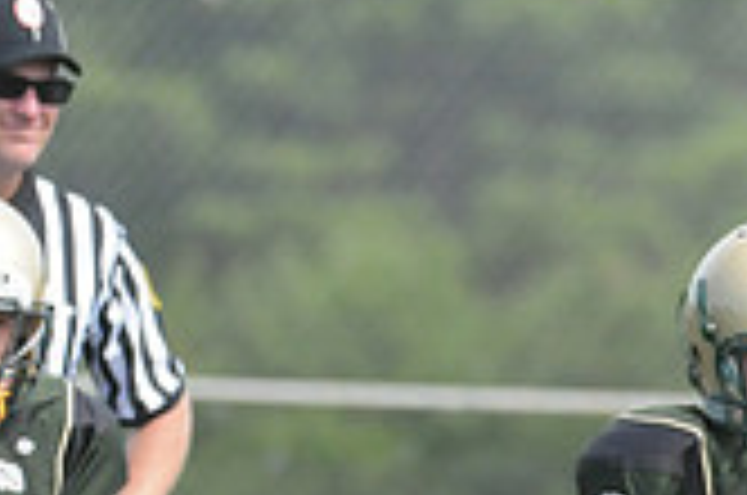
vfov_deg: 1.1
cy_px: 835
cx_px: 788
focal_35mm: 1255
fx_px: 25991
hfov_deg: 1.6
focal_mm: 240
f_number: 4
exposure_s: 1/5000
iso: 1600
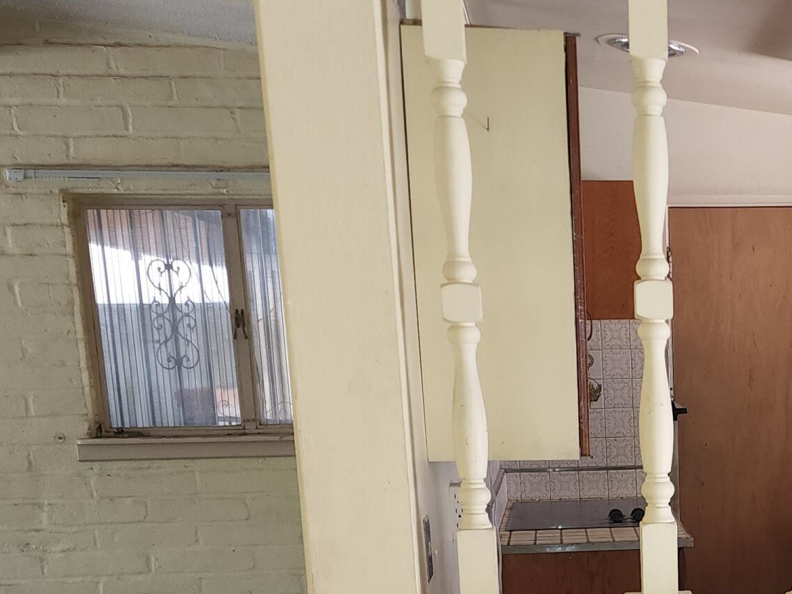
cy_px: 591
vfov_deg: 23.1
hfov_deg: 30.0
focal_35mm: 61
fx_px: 1396
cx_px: 746
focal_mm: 6.4
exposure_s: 1/50
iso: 100
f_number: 1.8
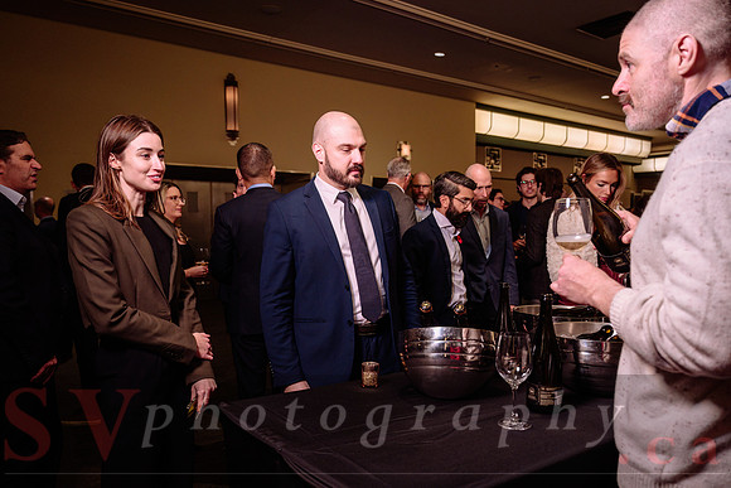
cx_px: 376
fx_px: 565
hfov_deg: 65.8
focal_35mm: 28
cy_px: 266
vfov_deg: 46.7
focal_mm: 25.5
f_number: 3.2
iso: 800
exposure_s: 1/100
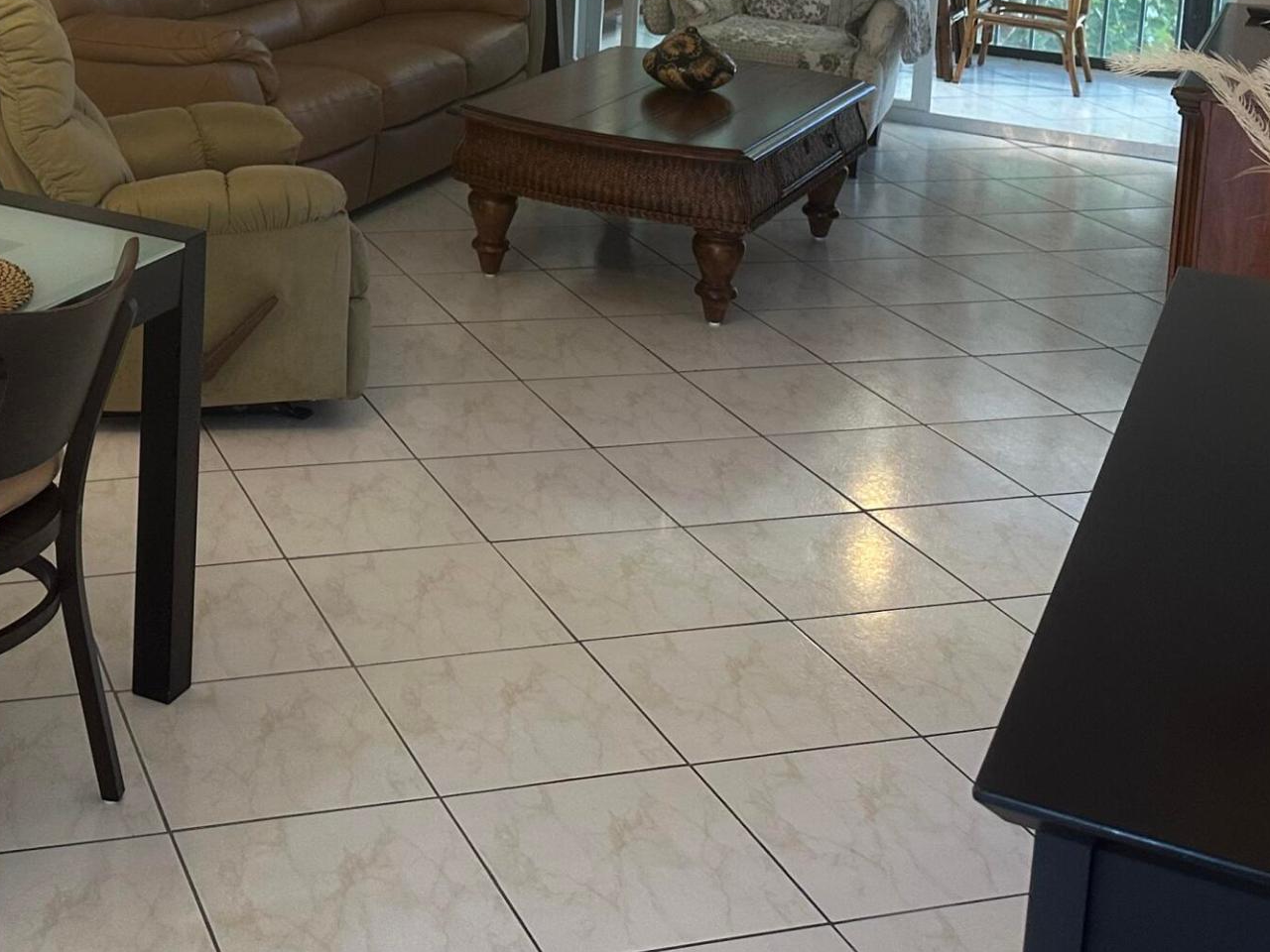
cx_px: 291
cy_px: -102
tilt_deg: -6.5
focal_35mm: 54
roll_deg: -1.9
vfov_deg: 25.1
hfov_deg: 34.7
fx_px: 1981
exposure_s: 1/60
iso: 160
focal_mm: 6.86
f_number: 1.78
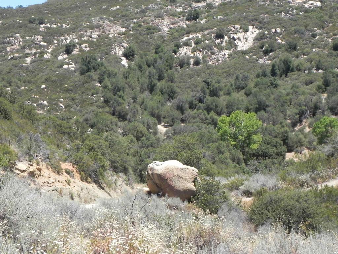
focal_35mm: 58
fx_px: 566
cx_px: 169
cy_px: 127
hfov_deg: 33.2
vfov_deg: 25.2
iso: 160
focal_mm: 10.3
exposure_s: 1/277
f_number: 6.3
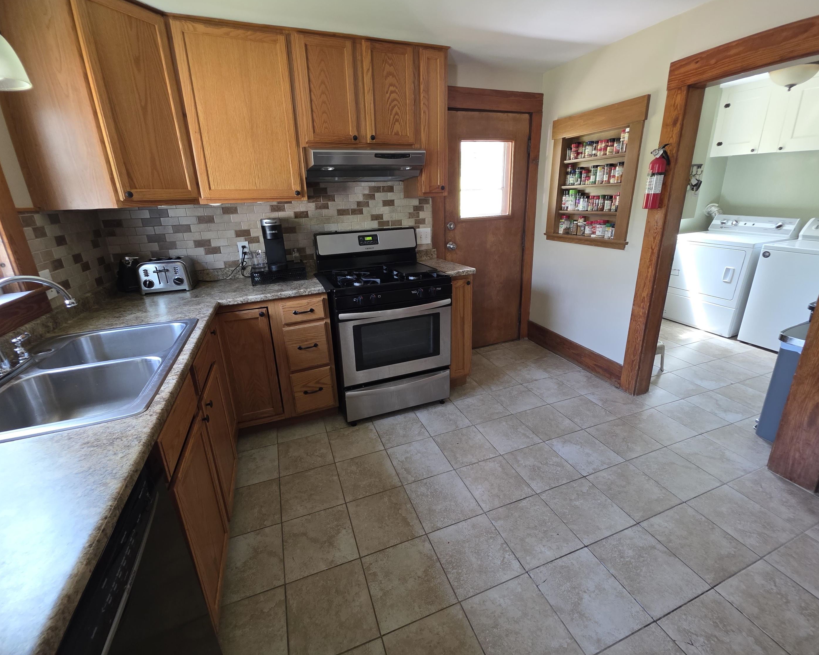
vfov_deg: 88.0
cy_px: 317
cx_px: 409
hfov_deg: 100.7
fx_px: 339
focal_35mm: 14
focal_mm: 2.2
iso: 200
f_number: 1.9
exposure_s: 1/60
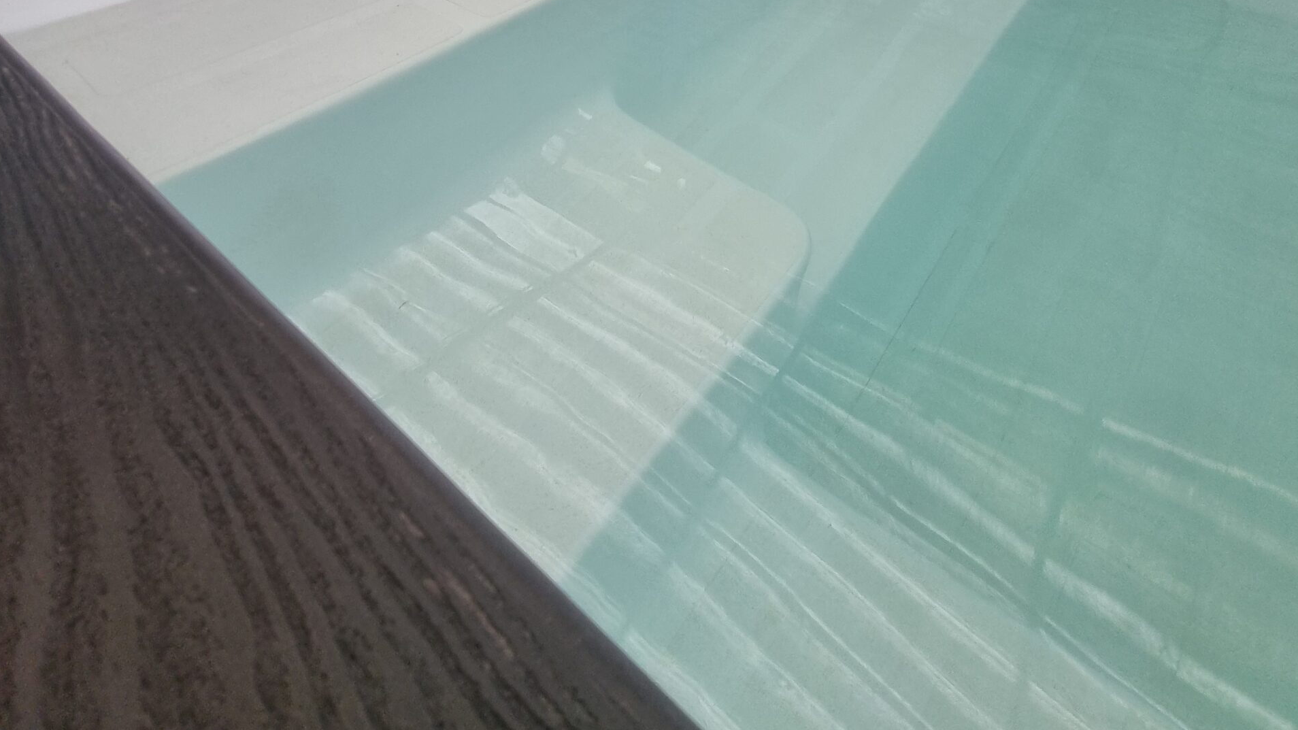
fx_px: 654
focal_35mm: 19
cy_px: 148
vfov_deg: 54.4
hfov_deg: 89.6
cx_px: 649
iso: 50
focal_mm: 1.74
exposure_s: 1/50
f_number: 2.2
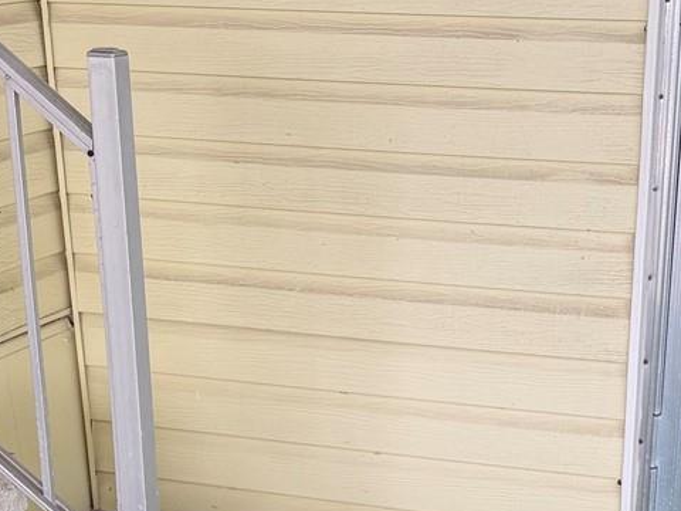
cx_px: 467
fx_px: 1574
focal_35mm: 80
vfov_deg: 17.6
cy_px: 612
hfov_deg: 24.3
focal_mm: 6.76
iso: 64
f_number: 1.78
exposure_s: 1/121
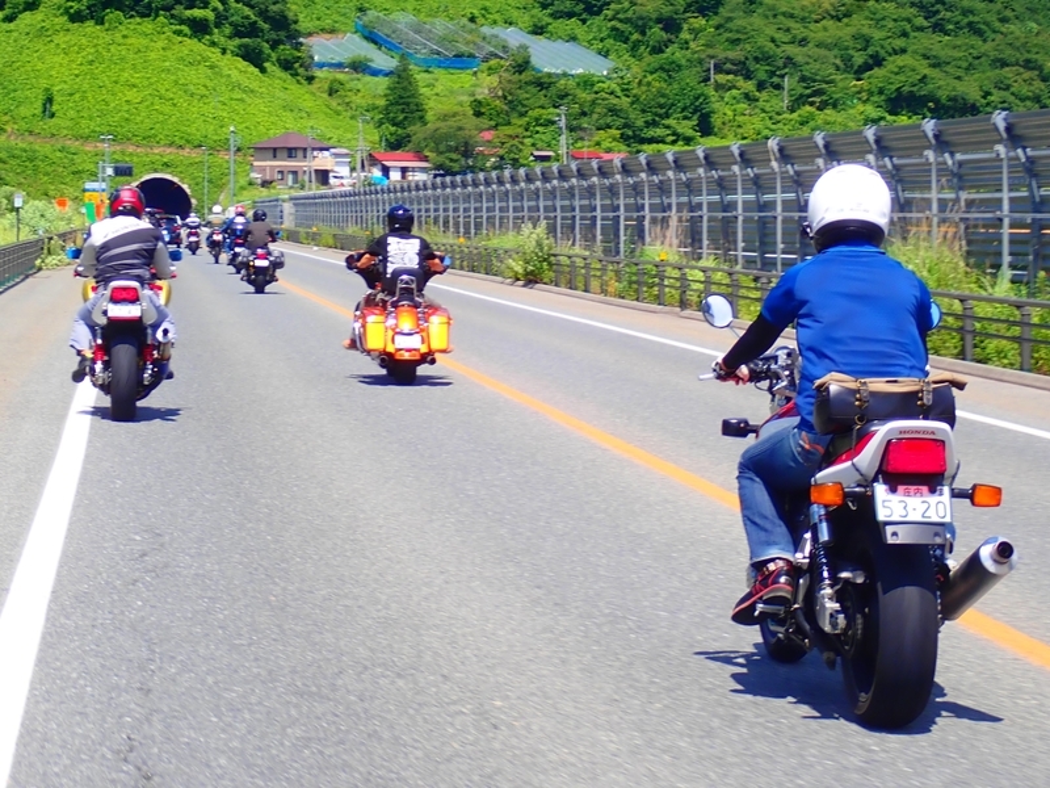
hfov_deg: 23.0
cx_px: 525
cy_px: 394
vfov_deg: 17.4
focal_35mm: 85
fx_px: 2578
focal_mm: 15.41
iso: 100
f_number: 6.3
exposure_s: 1/250
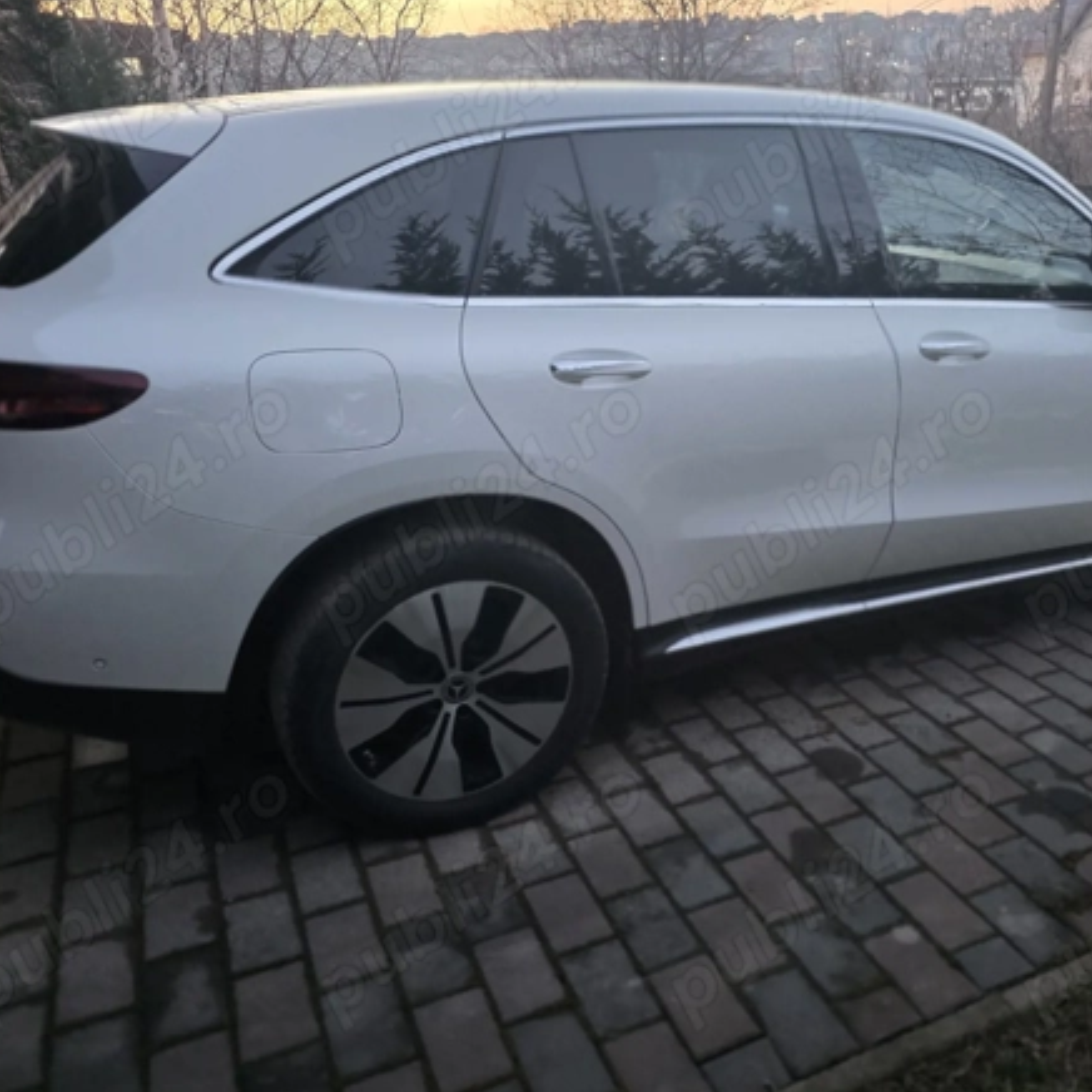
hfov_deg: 56.9
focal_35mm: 28
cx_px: 654
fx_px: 999
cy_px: 536
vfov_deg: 57.3
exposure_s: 1/100
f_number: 1.7
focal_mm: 6.25
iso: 1250
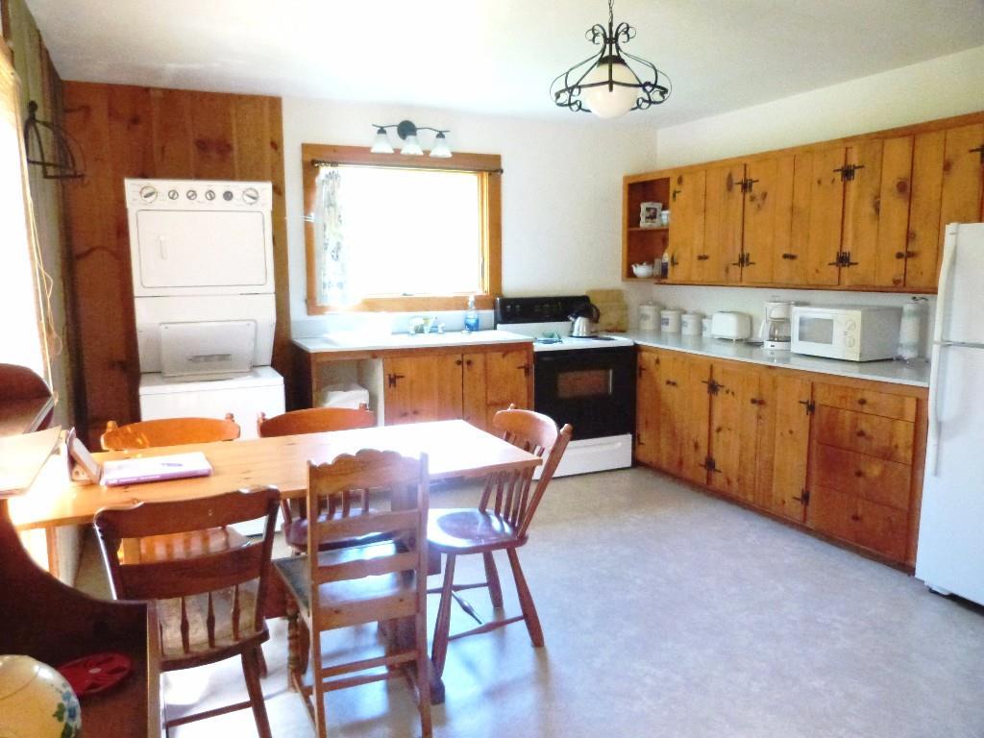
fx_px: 711
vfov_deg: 54.9
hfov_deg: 69.4
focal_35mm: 25
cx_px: 492
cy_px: 369
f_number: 2.8
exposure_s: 1/80
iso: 800
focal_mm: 4.5
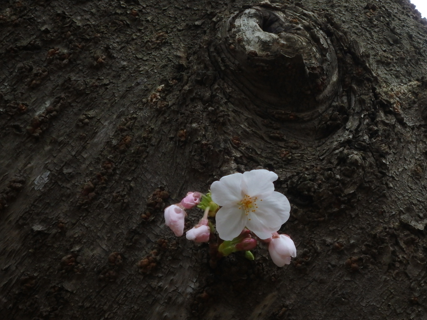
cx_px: 214
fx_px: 6562
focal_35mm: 532
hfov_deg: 3.7
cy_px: 160
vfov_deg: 2.8
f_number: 6.9
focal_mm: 95
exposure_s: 1/250
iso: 320
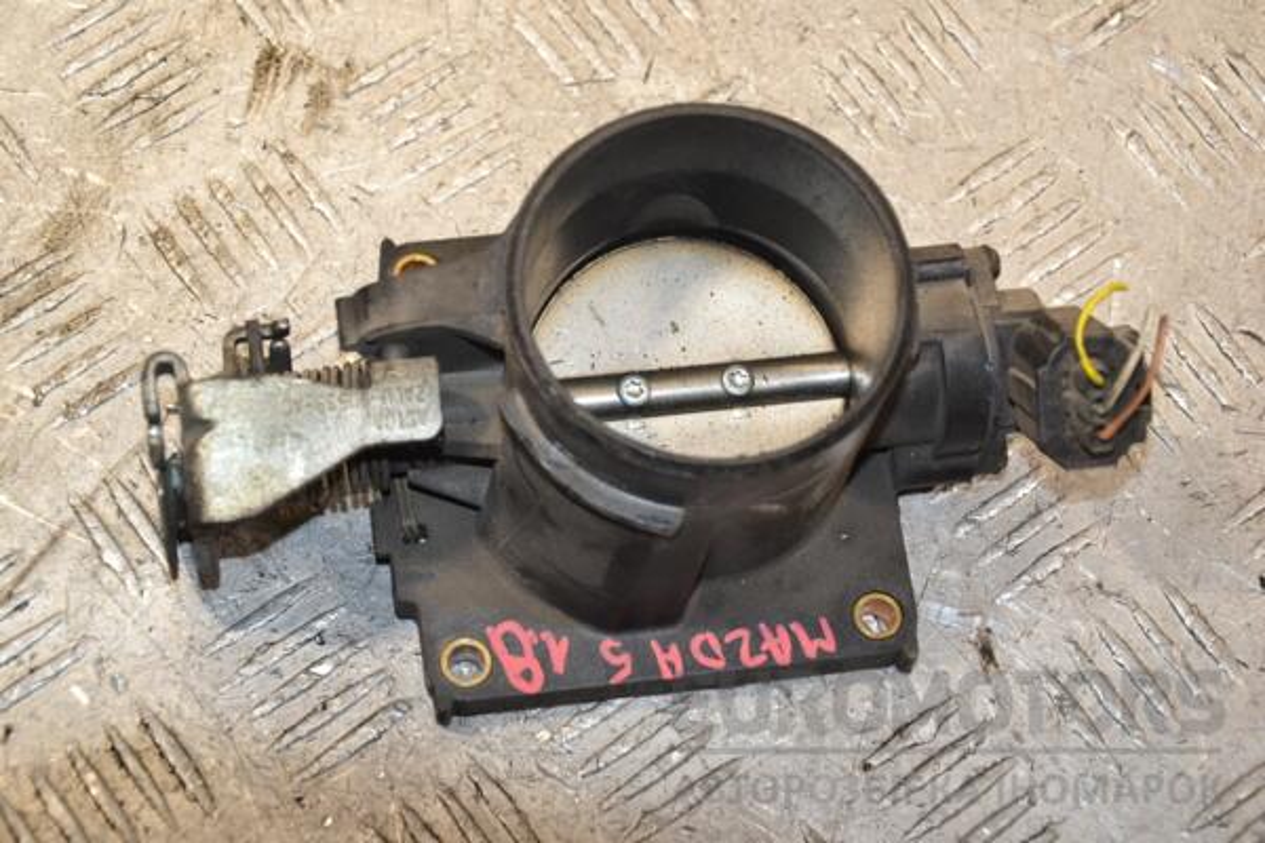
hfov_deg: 21.9
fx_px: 3268
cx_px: 632
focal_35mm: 93
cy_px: 422
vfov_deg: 14.7
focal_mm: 62
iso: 800
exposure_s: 1/200
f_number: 5.6
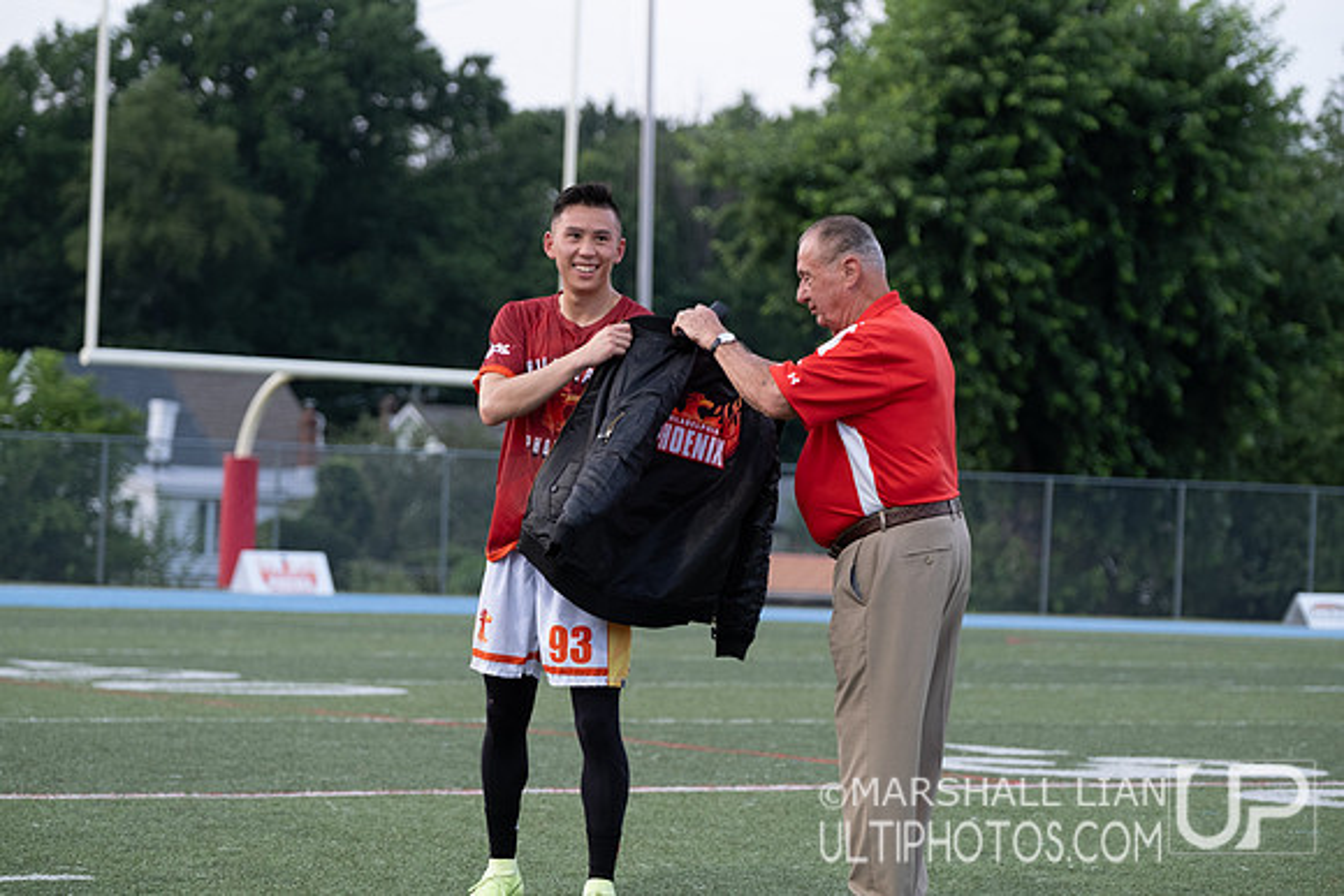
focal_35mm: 107
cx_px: 672
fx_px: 3995
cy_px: 448
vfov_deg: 12.8
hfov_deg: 19.1
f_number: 2.8
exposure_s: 1/320
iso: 500
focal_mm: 71.5
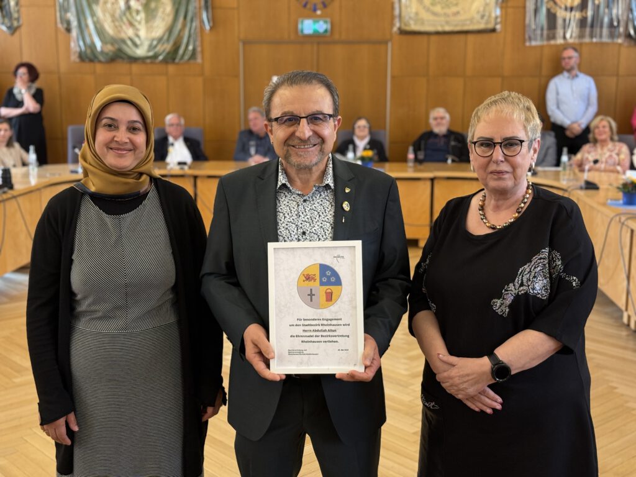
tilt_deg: -9.7
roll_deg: -0.8
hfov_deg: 39.7
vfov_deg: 30.3
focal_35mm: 48
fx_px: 882
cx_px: 318
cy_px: 238
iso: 160
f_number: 1.78
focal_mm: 6.76
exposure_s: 1/50
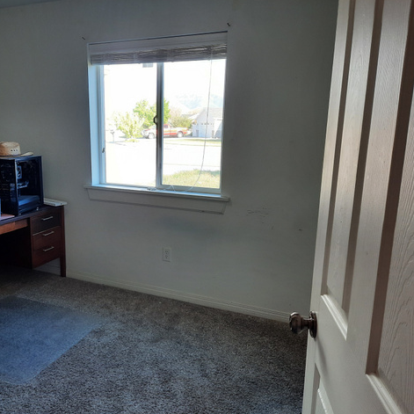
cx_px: 156
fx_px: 406
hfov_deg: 53.5
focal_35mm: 30
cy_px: 209
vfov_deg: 54.0
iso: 64
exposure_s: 1/60
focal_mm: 4.6
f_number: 2
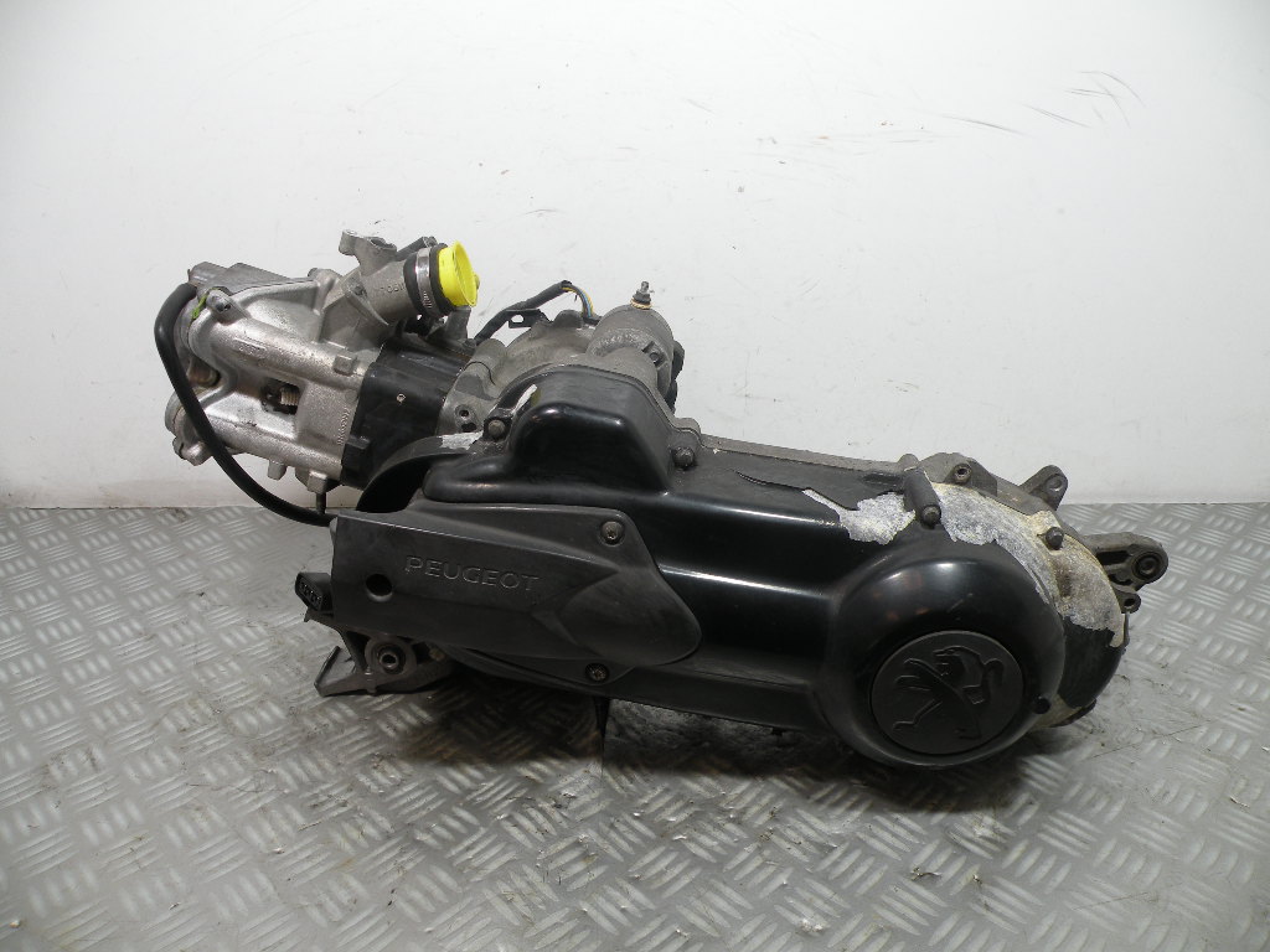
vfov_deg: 51.4
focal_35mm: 27
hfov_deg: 65.3
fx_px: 991
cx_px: 635
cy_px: 476
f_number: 3.2
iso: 64
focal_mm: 4.7
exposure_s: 1/62.8
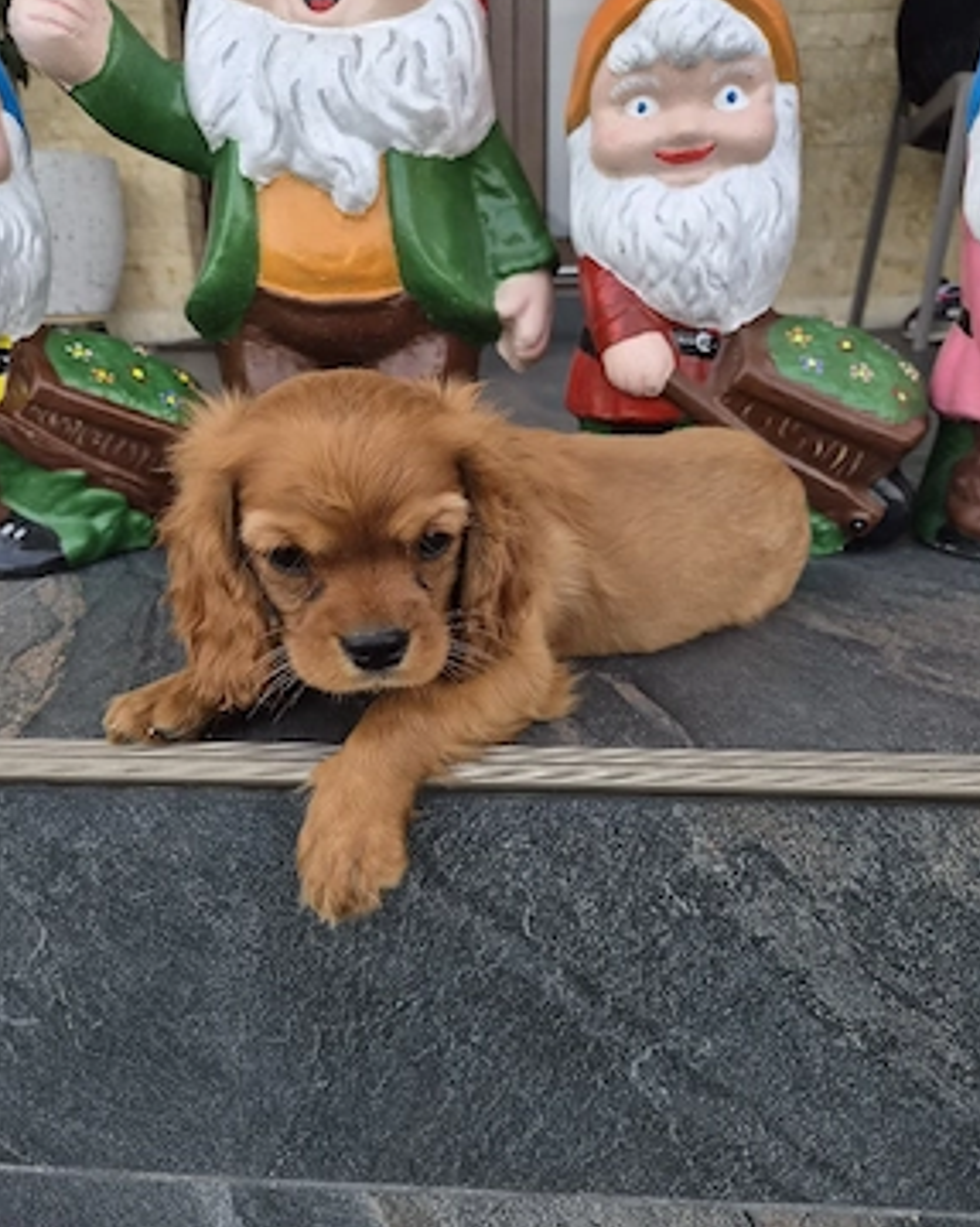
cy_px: 643
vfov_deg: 68.1
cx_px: 481
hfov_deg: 56.8
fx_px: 907
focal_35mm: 25
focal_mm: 5.4
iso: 80
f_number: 1.8
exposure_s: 1/588
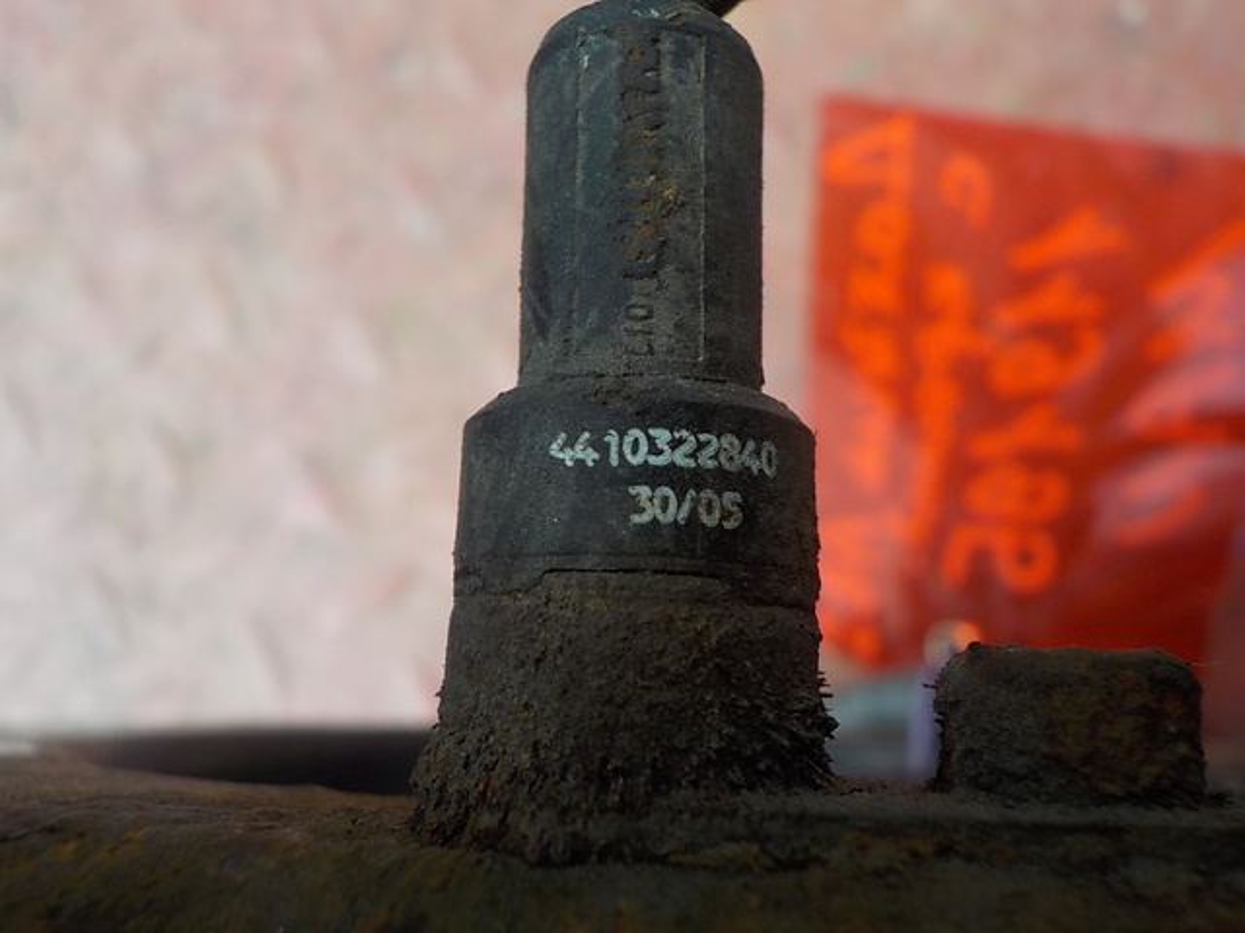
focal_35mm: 30
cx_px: 622
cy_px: 466
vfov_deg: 46.8
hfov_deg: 60.0
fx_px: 1079
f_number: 3.3
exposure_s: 1/40
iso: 125
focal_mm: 4.1
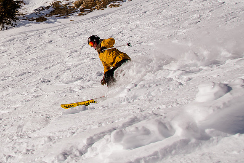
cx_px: 13
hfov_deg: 35.9
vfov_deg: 25.5
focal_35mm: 51
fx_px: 346
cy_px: 9
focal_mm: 18
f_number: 10
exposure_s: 1/800
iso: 160
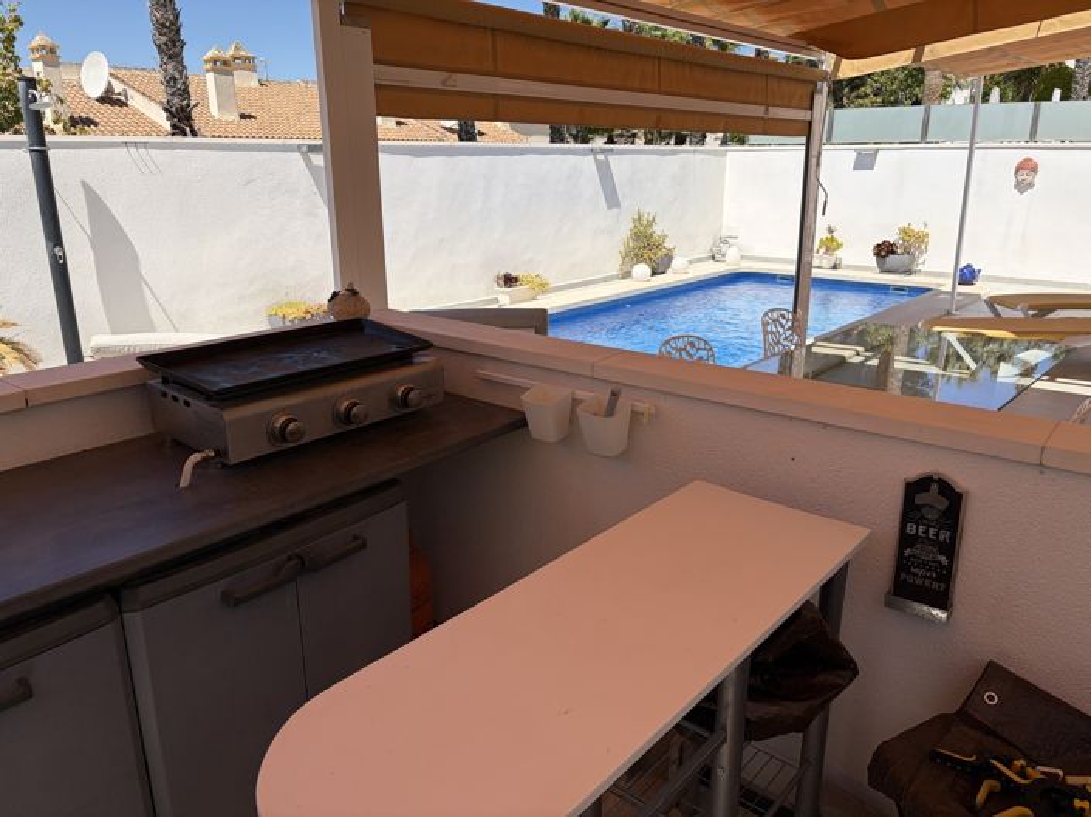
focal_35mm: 26
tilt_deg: -16.5
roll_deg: -0.7
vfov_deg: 53.0
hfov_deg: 67.3
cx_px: 546
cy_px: 408
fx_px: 819
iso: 64
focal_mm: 5.96
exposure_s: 1/4950
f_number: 1.6
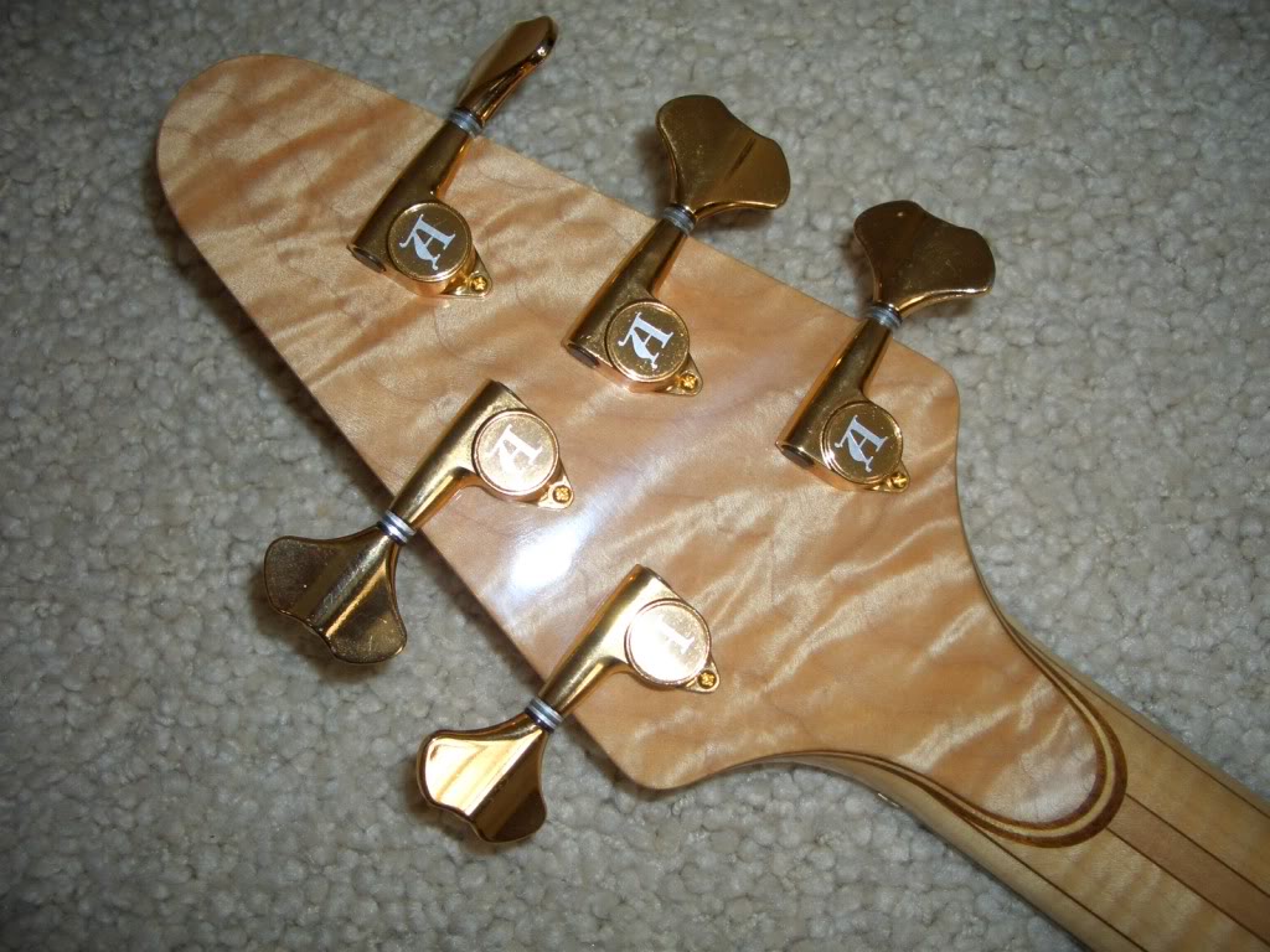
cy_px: 476
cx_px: 635
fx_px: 1284
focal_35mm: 35
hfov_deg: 52.6
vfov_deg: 40.7
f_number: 2.6
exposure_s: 1/60
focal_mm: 5.8
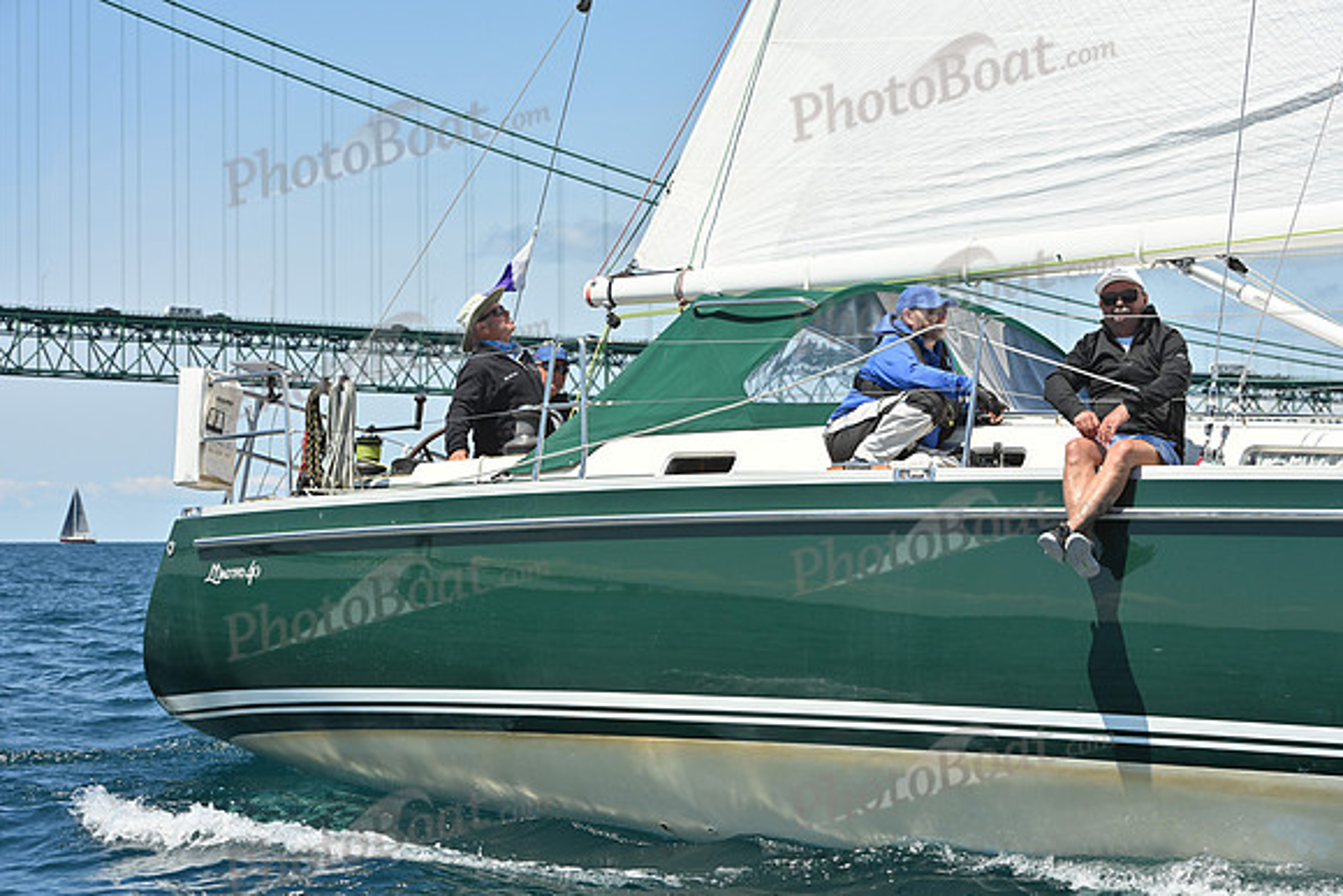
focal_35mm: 100
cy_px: 448
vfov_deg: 13.7
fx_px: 3731
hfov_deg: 20.4
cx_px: 672
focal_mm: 100
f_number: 9
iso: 320
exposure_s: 1/1000
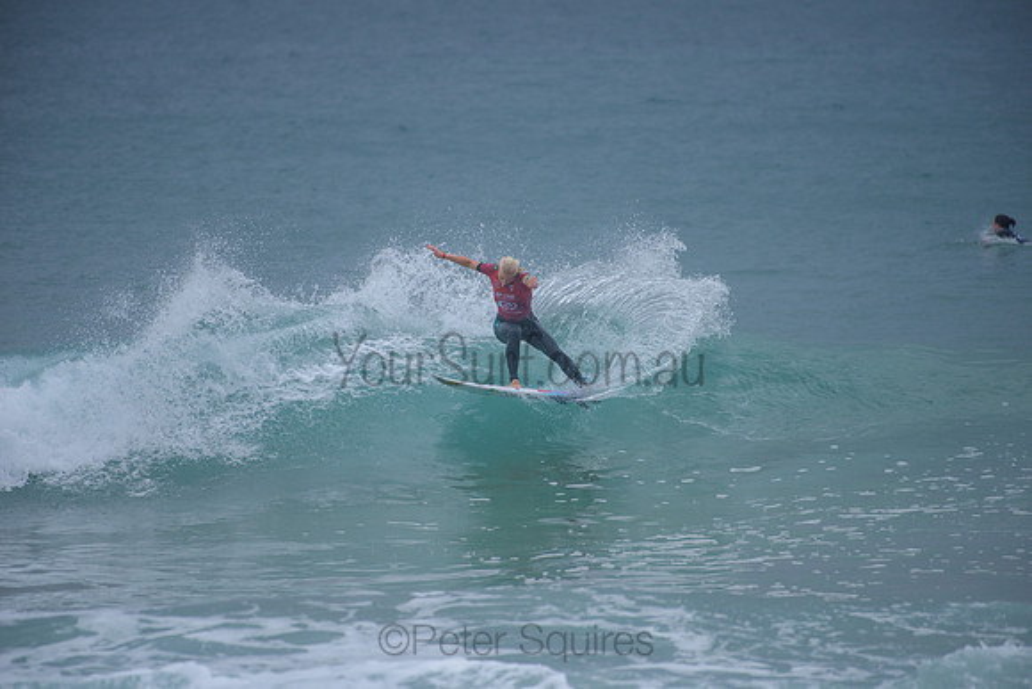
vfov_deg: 2.8
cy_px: 344
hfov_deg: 4.1
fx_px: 14336
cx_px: 516
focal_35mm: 500
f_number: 5.6
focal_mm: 500
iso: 280
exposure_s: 1/2000
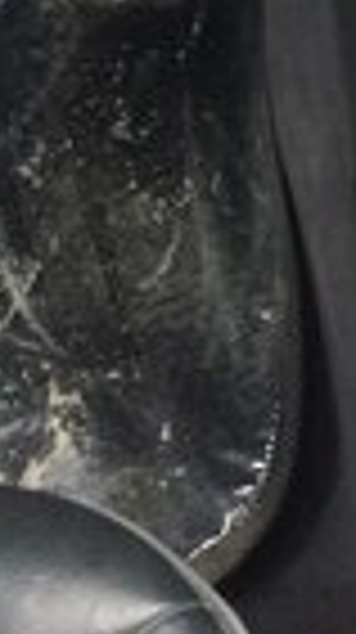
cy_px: -306
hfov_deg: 9.8
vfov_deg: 17.4
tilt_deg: -47.3
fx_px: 1868
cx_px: 816
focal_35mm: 111
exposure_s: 1/33
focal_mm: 4.15
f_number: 2.2
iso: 50
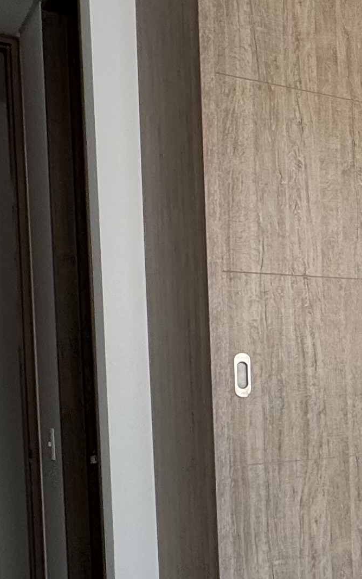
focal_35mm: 56
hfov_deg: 16.9
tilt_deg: -3.4
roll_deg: +0.7
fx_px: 883
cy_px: 401
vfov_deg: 35.8
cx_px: 736
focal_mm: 2.22
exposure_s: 1/283
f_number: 2.2
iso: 40
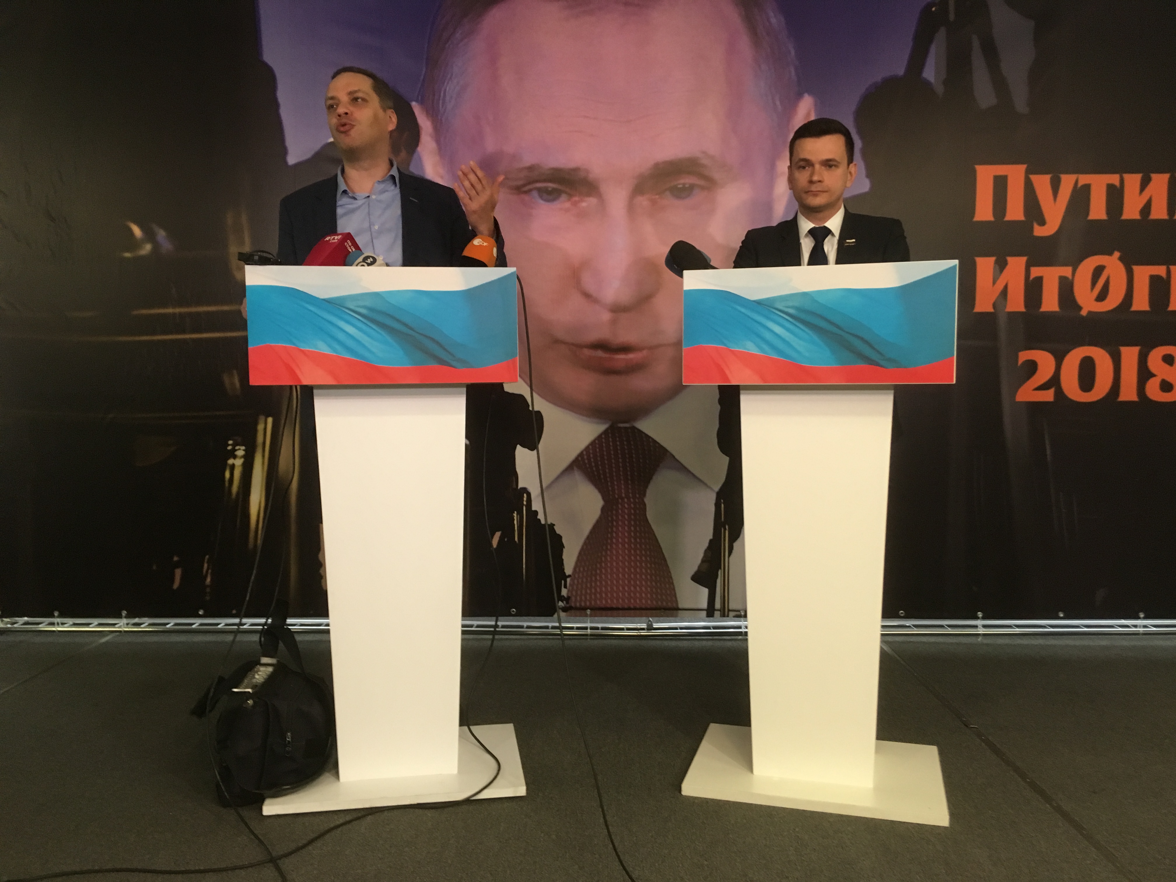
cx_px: 588
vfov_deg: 48.2
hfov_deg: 61.7
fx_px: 985
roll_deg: +0.1
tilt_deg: -5.5
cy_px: 441
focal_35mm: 29
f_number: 2.2
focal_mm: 4.15
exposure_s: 1/33
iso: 160
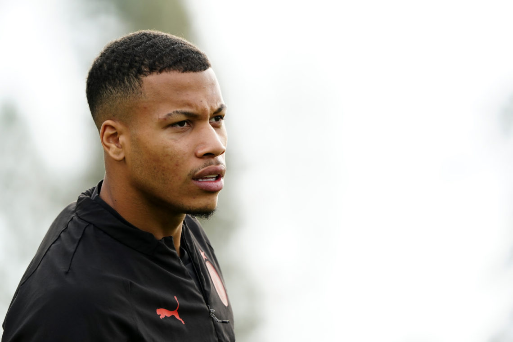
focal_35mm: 496
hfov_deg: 4.2
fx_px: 7067
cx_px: 256
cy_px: 171
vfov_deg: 2.8
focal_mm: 496
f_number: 6.3
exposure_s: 1/1000
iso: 1600
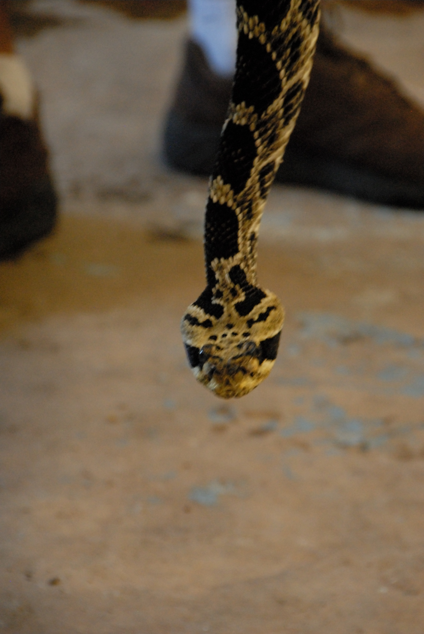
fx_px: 5287
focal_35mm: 300
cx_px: 212
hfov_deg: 4.6
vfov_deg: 6.9
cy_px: 317
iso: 1600
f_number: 6.7
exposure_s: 1/30
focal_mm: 200
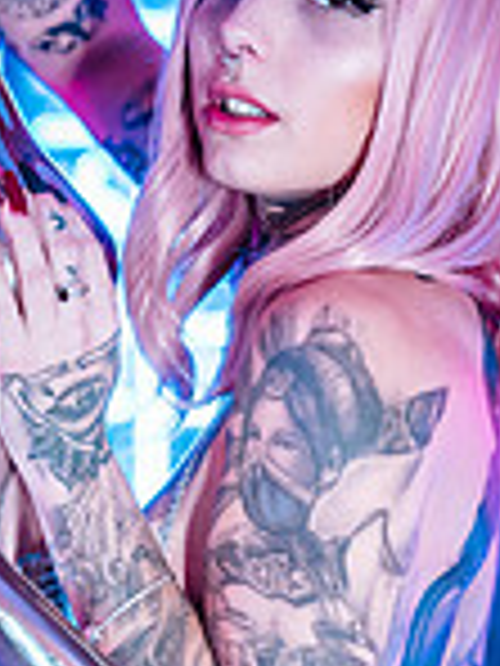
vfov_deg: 7.5
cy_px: 248
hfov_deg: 5.6
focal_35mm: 264
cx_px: 164
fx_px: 5084
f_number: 2
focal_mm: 110
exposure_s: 1/200
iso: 400
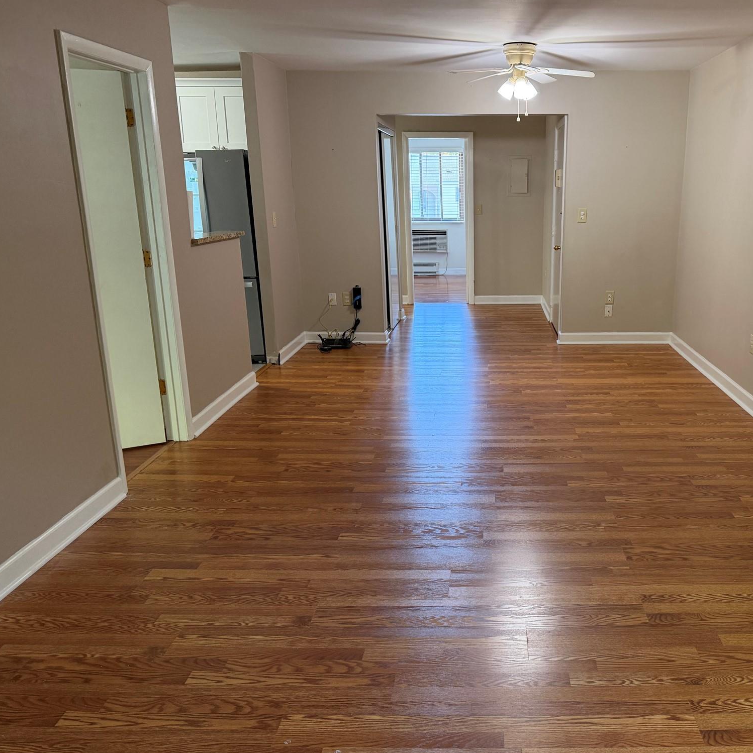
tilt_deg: -14.7
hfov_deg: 54.8
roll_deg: +0.7
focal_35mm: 29
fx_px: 714
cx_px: 485
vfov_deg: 55.6
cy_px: 374
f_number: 1.78
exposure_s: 1/60
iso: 250
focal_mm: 6.76
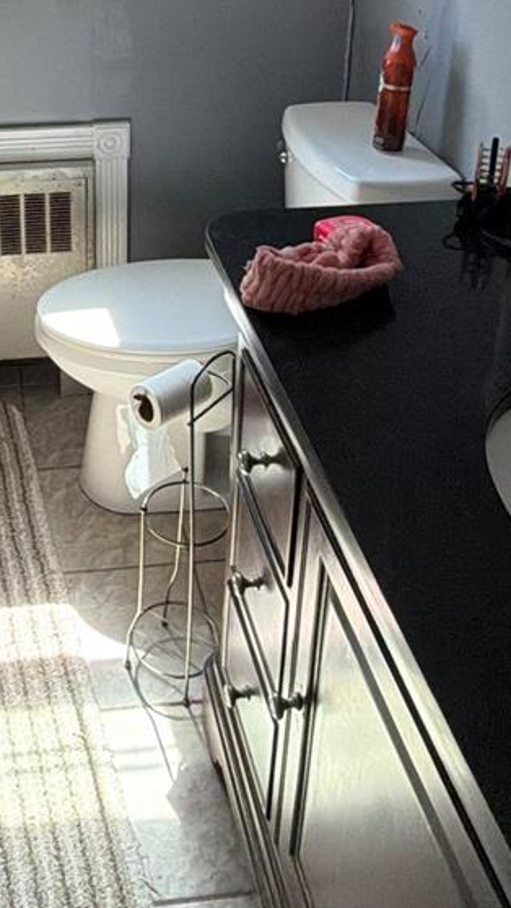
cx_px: 76
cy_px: 150
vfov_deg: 45.3
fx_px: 1011
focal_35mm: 42
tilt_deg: -21.2
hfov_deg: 27.6
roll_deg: +1.8
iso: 200
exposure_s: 1/121
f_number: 2.2
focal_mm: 2.22
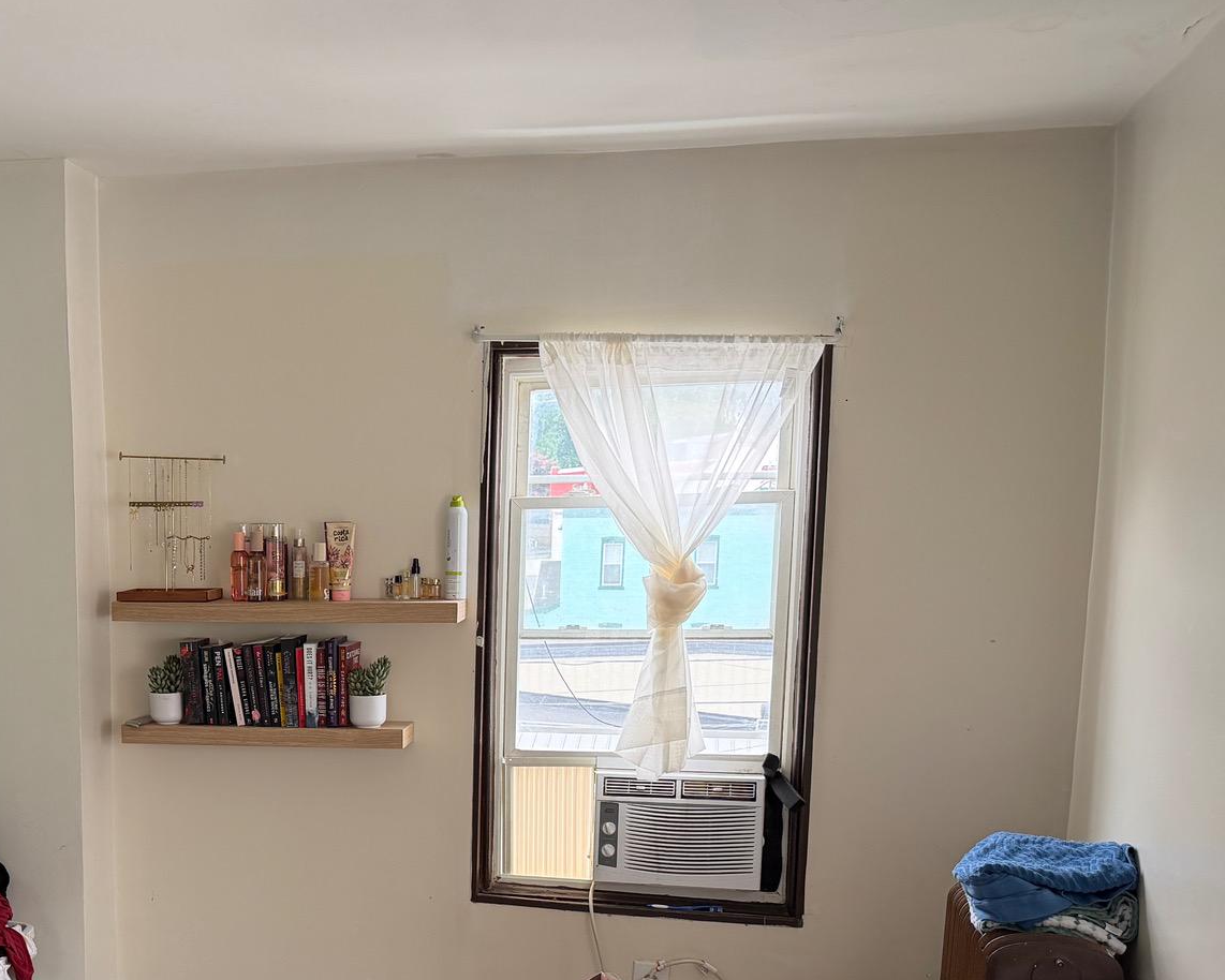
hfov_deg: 41.9
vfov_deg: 34.5
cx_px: 247
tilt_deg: -10.2
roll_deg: +0.3
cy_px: 801
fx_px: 1523
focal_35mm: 42
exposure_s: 1/176
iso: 200
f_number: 1.78
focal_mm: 6.76
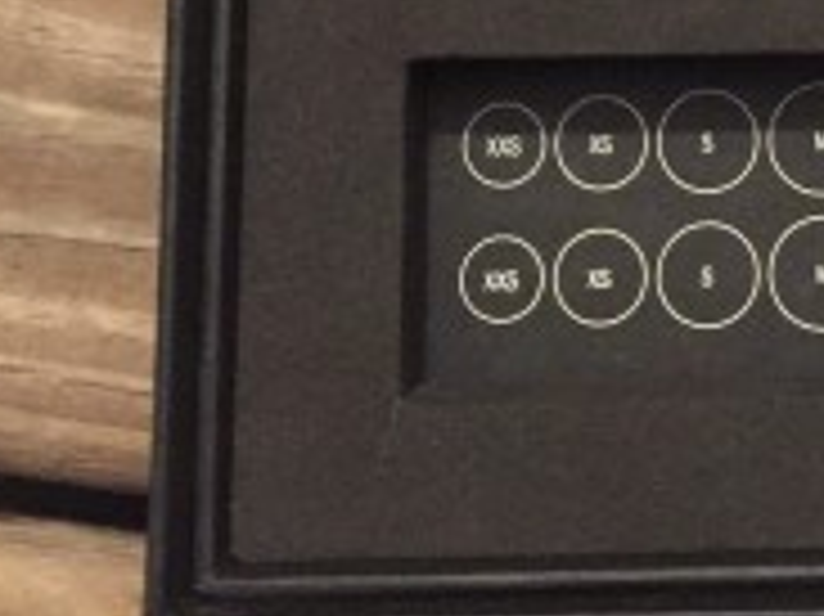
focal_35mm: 100
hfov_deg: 18.9
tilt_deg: -81.6
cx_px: 883
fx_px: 2379
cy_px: -362
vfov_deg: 13.7
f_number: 2.2
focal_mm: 4.15
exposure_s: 1/15
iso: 800
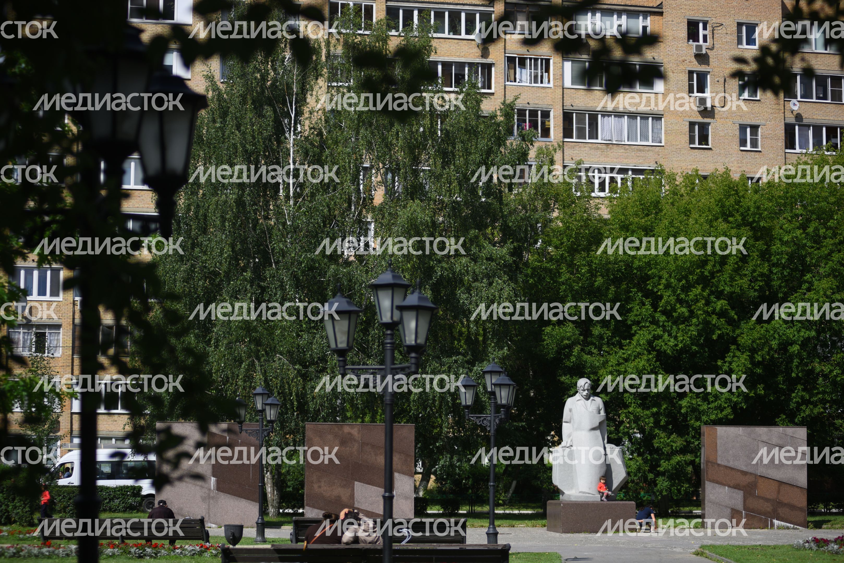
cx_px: 422
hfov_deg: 25.4
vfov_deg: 17.1
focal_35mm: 80
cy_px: 282
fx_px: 1876
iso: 100
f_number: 2.8
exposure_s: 1/2500
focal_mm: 80
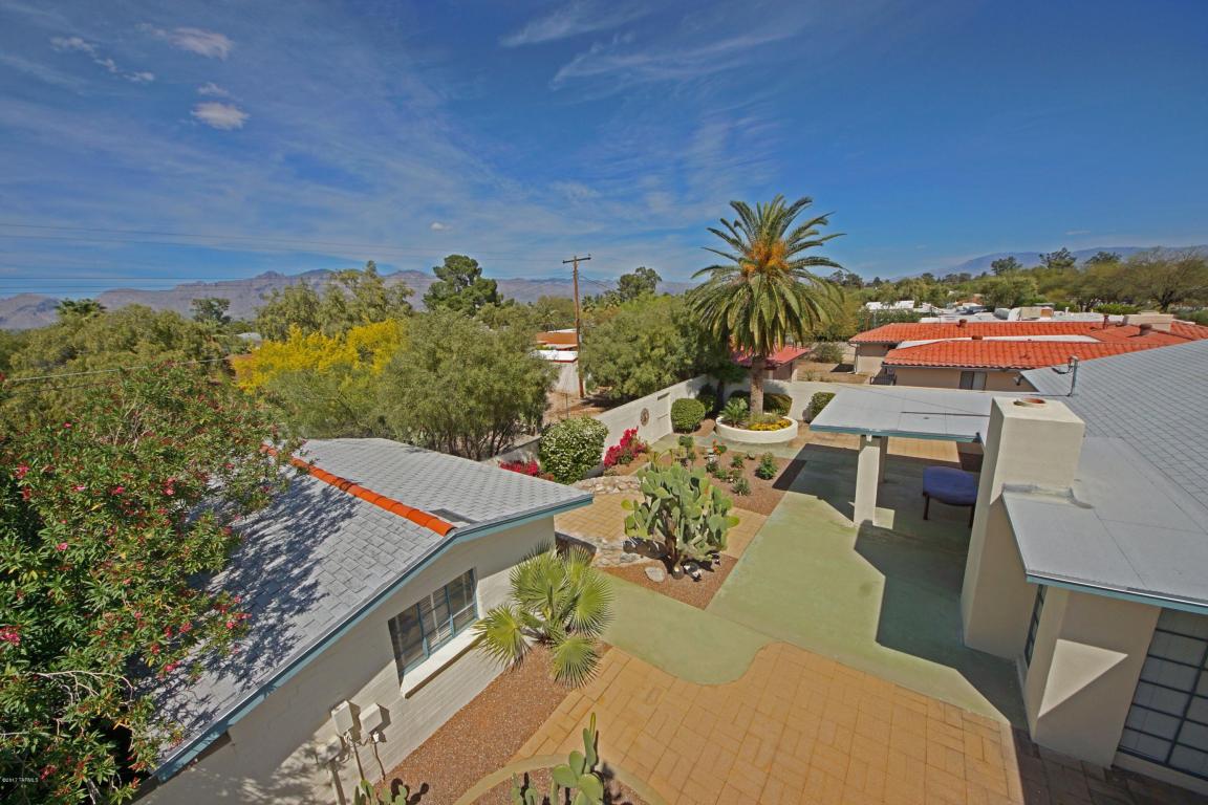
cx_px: 604
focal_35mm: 12
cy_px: 402
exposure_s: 1/400
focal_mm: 8
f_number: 10
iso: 200
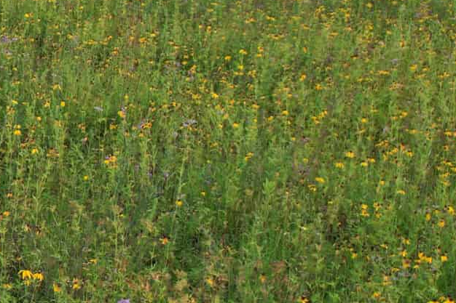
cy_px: 98
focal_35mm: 90
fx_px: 1140
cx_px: -361
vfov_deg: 15.1
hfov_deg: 18.1
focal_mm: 8.4
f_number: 2.8
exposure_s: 1/60
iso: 100
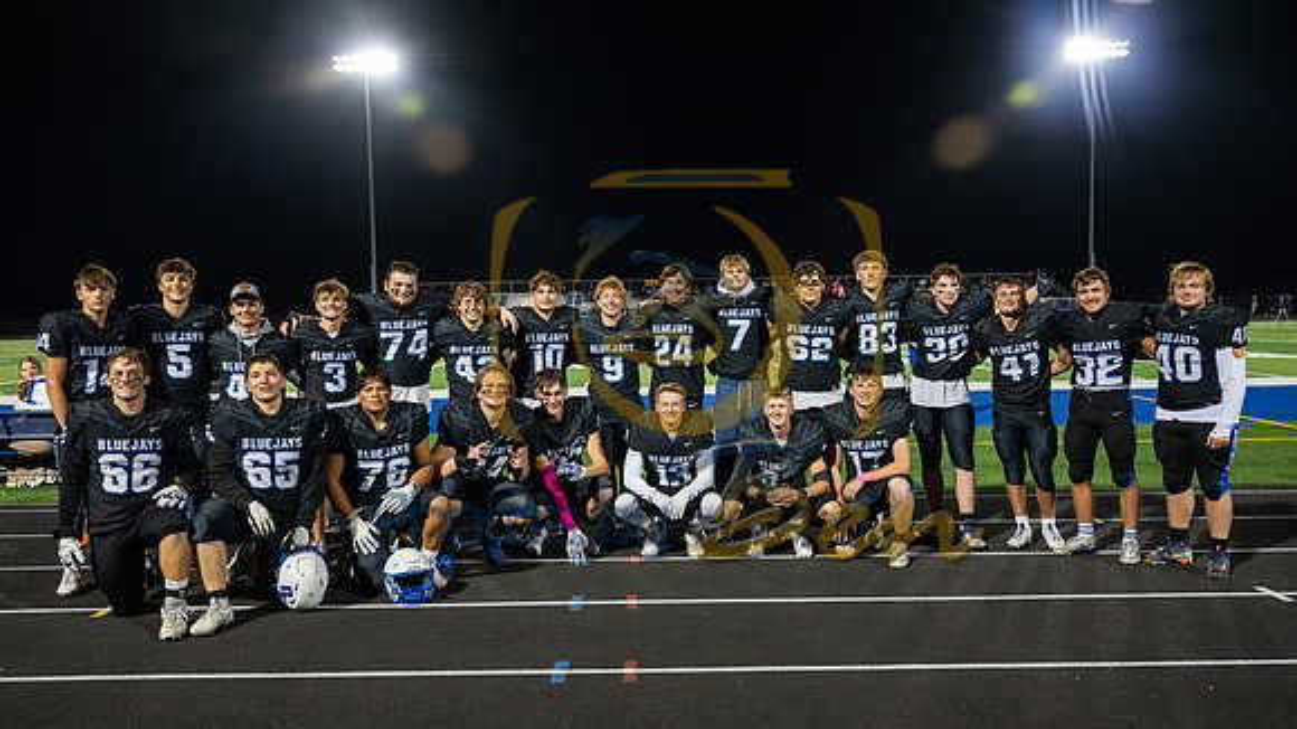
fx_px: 1058
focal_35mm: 31
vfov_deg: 38.0
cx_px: 642
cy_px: 390
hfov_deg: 63.0
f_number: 3.5
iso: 1600
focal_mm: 24
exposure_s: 1/160
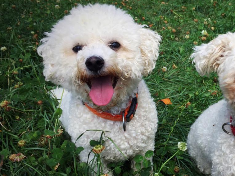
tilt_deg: -25.7
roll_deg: +1.9
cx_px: 185
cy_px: 104
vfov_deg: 31.4
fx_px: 312
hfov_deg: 39.7
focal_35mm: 46
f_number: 2.2
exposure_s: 1/694
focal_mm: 4.15
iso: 32
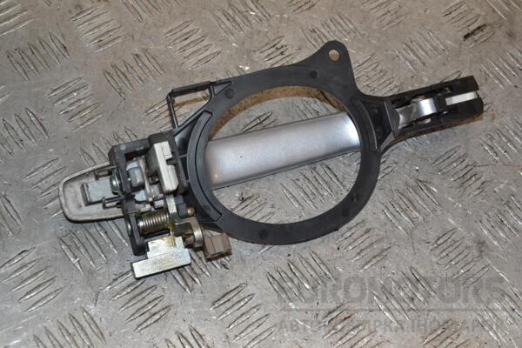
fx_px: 913
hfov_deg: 31.9
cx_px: 261
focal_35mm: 63
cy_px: 174
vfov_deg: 21.6
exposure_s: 1/200
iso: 800
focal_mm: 42
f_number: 9
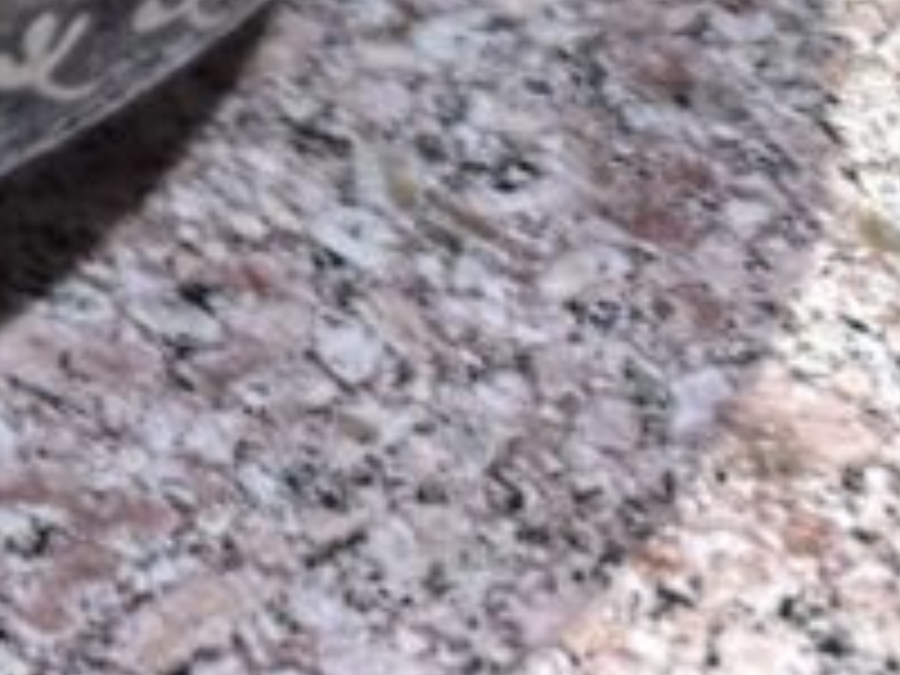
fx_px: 3198
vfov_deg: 10.3
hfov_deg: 13.0
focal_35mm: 123
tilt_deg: -28.7
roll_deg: +2.0
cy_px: -972
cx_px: -1098
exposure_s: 1/120
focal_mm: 6.76
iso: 160
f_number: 1.78
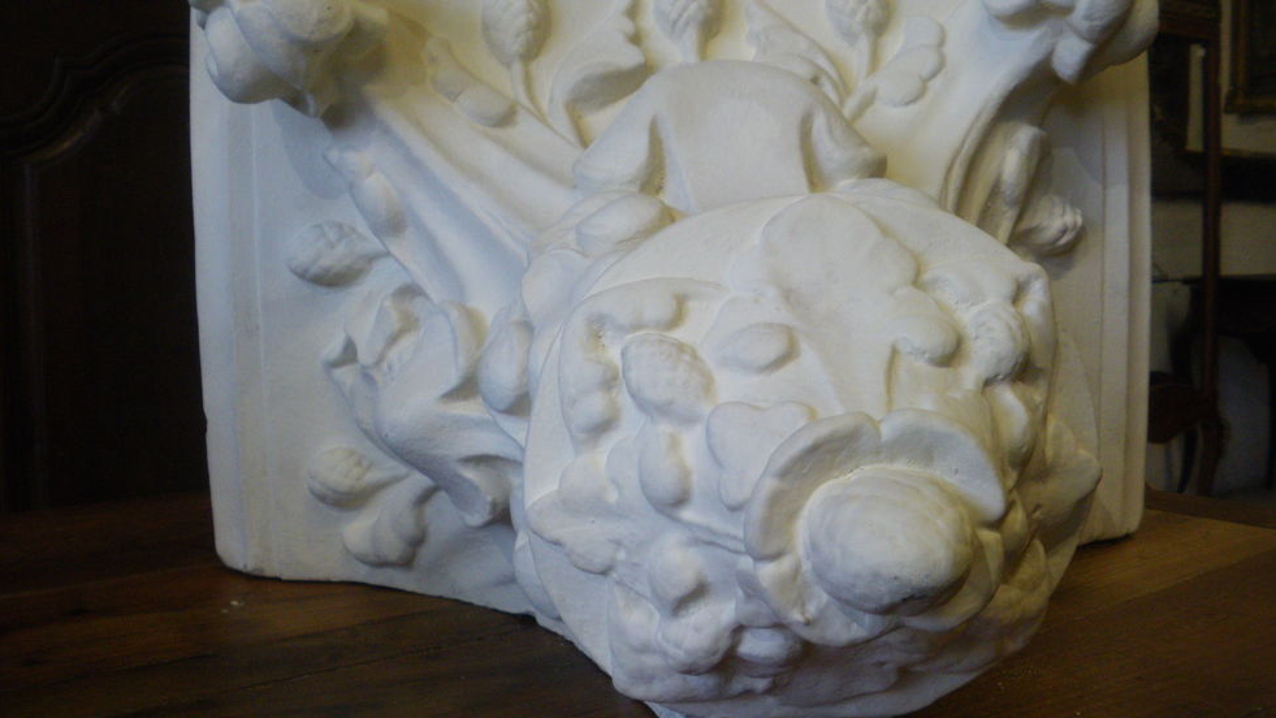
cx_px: 641
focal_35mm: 40
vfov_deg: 29.7
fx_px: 1353
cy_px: 321
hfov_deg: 50.5
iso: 320
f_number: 3.5
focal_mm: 6.3
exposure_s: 1/50
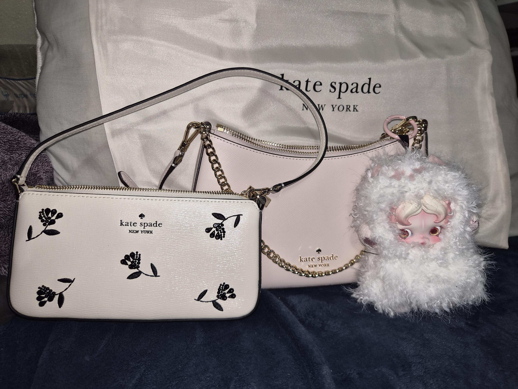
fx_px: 344
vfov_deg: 58.9
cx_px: 259
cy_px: 194
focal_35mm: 23
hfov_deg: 73.9
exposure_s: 1/30
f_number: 1.8
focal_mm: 5.4
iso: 100
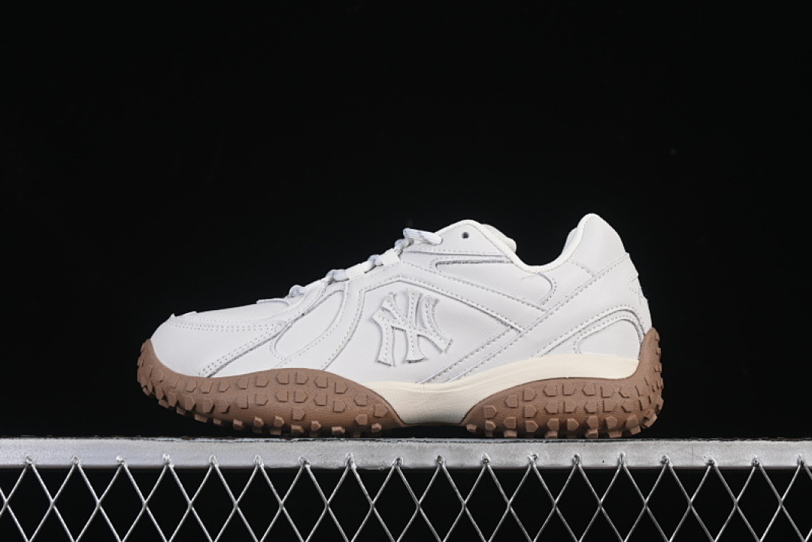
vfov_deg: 18.2
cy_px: 271
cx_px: 406
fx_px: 1692
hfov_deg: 27.0
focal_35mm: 75
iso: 160
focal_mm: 50
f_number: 8
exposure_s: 1/80
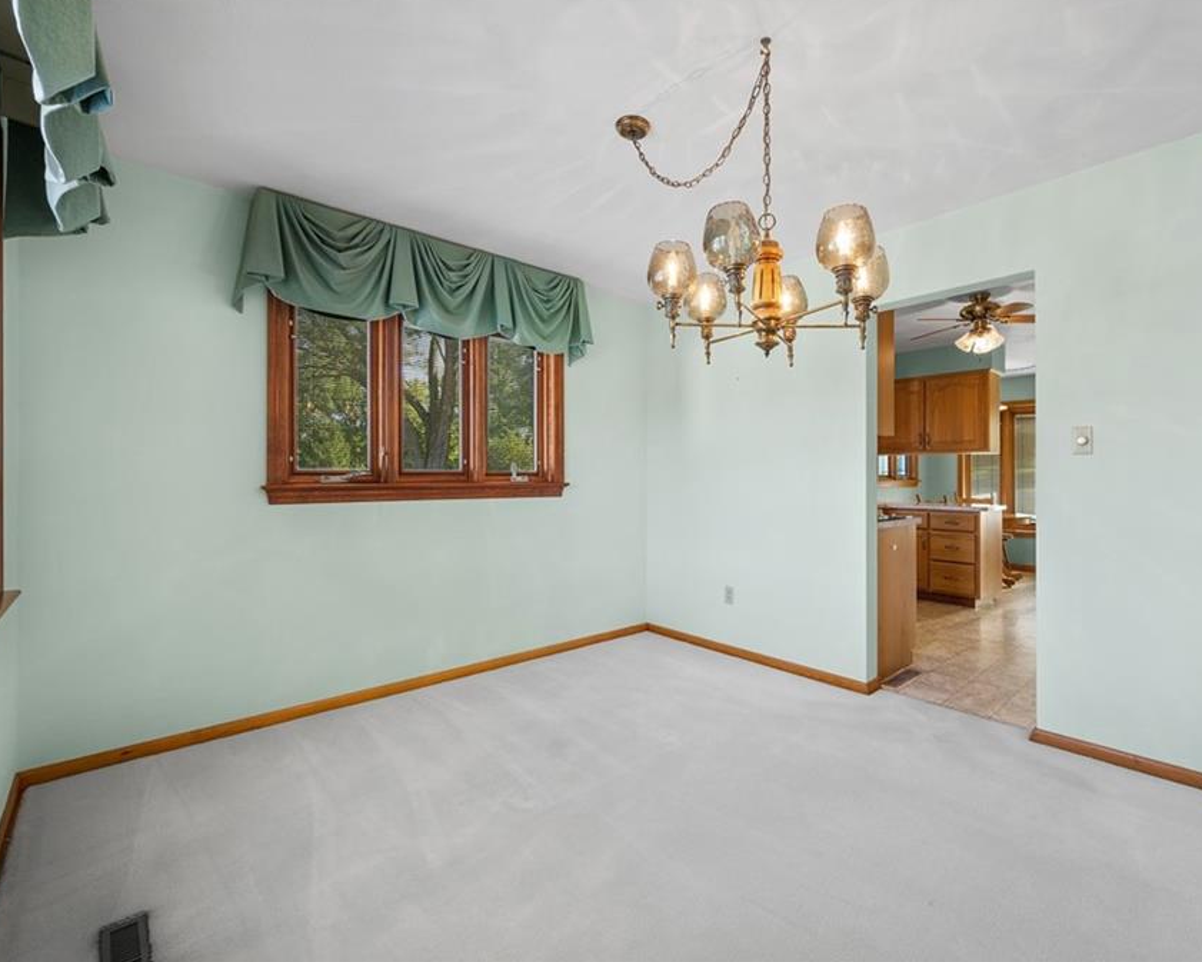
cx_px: 670
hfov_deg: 92.7
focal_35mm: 16
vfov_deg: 80.4
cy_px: 477
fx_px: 569
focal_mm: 14
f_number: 8
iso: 400
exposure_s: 1/1.67
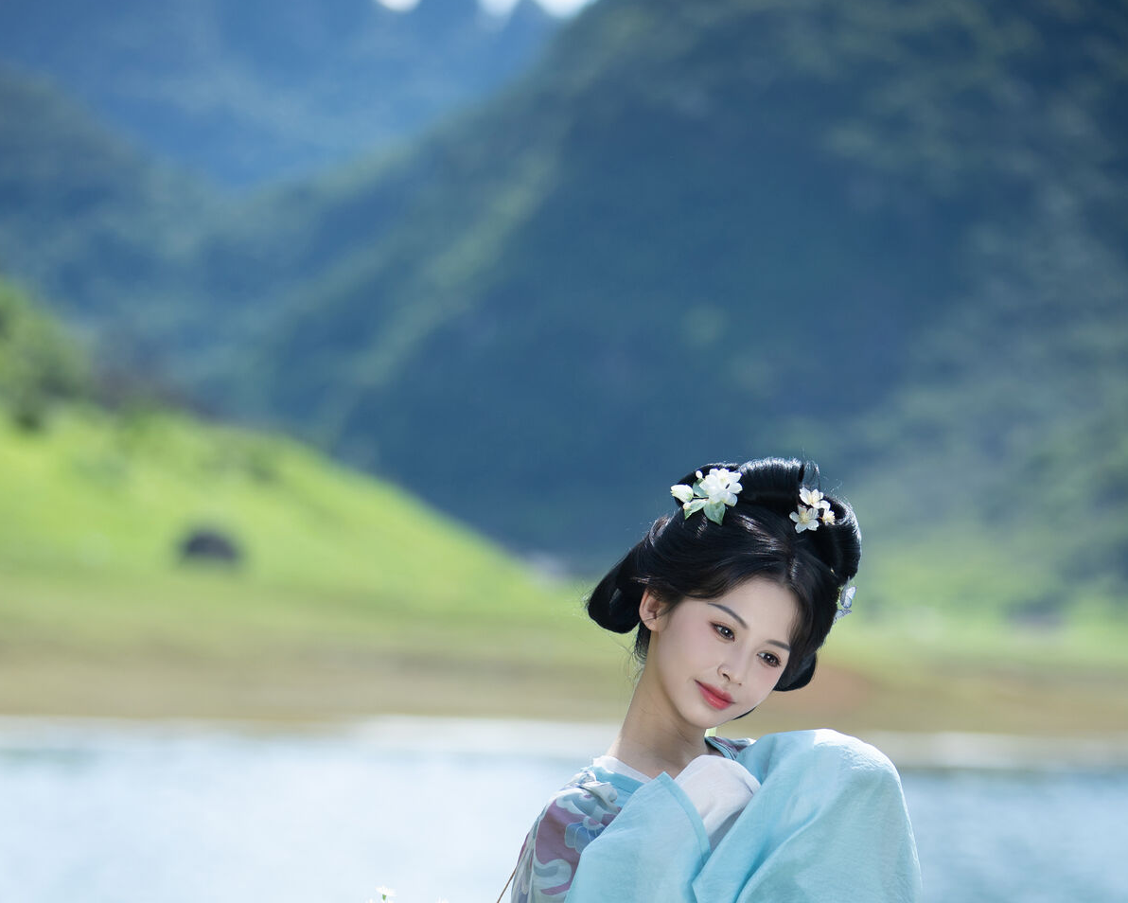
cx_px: 564
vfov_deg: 9.1
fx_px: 5676
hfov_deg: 11.3
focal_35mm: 170
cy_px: 808
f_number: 2.8
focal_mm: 120
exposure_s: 1/1250
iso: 100
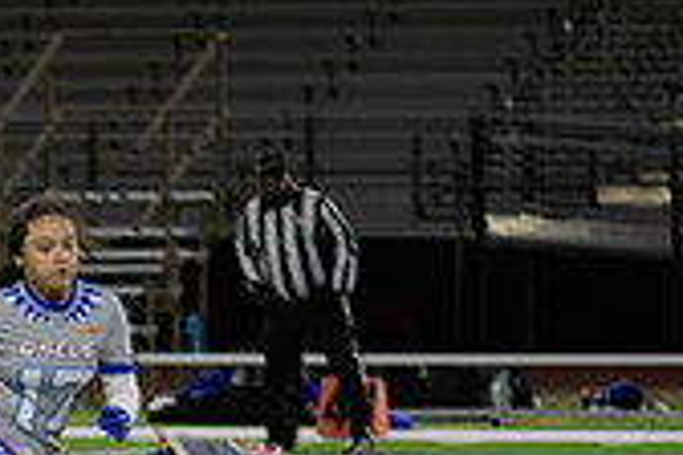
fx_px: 8006
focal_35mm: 422
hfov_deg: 4.9
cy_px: 510
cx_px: -81
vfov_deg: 3.3
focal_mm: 122
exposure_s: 1/200
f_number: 2.8
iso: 720
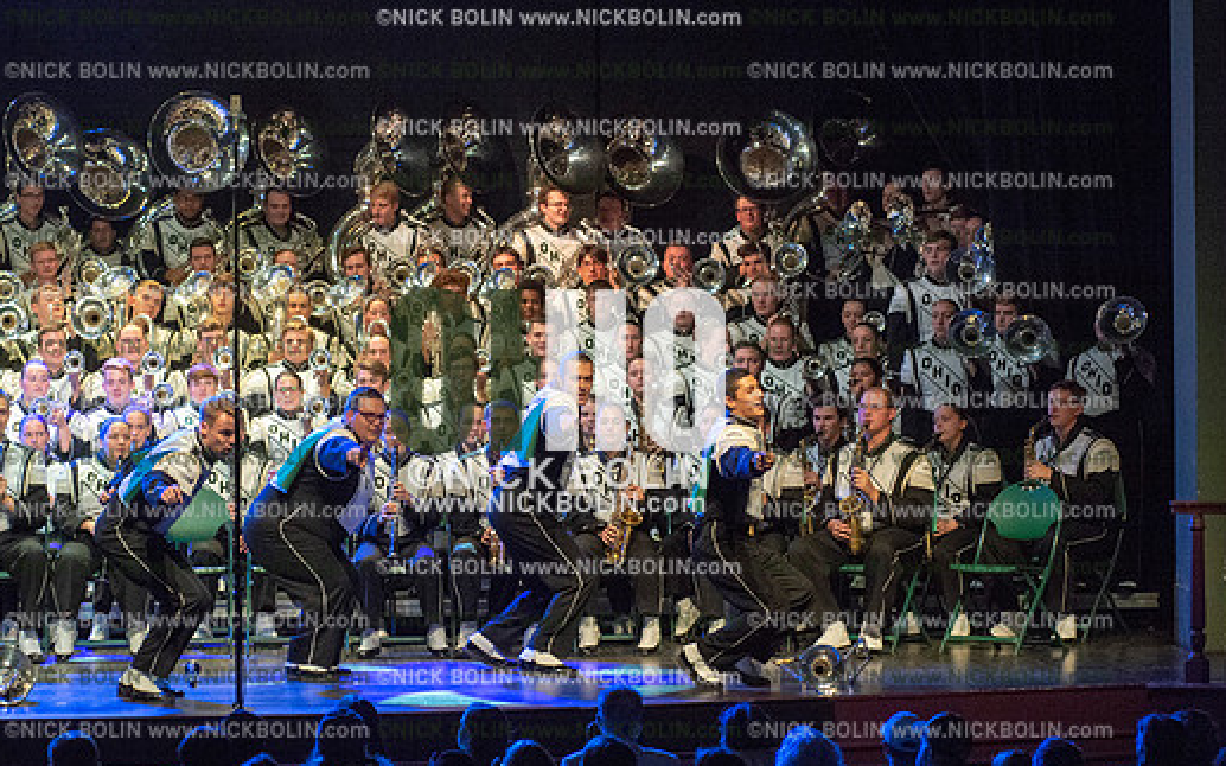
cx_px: 557
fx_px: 5345
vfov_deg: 8.2
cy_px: 401
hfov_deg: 13.1
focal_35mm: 160
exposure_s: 1/400
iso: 8000
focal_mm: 140
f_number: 5.6
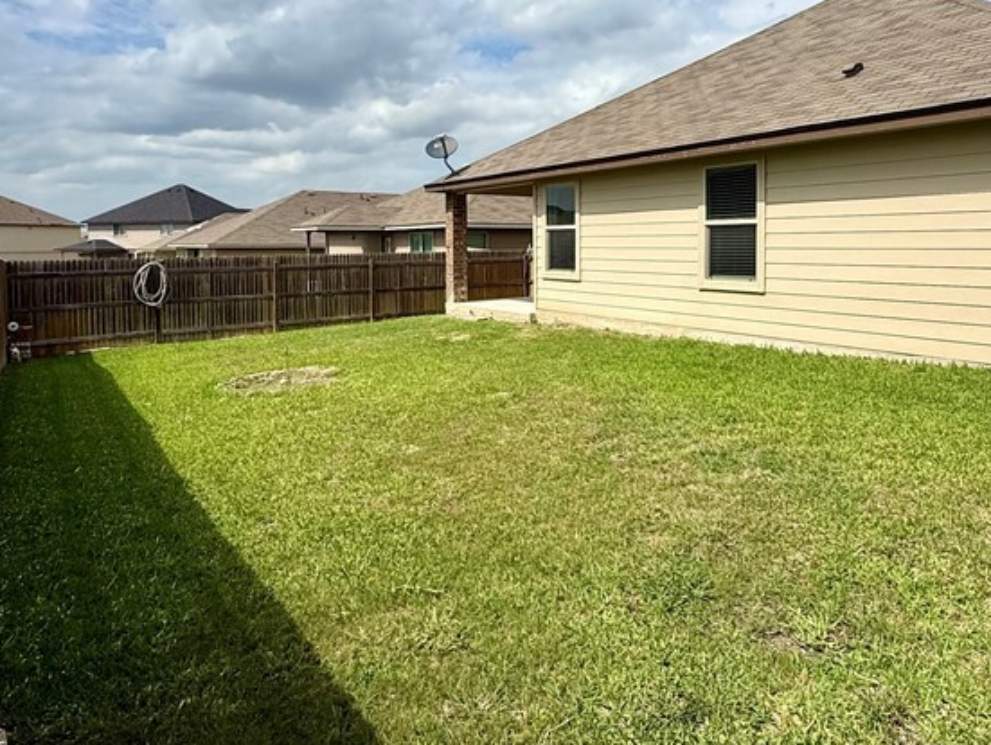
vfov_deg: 52.5
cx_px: 570
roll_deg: -0.1
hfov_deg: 66.9
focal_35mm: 26
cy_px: 275
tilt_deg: -2.3
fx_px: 745
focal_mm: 2.22
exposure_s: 1/4149
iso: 50
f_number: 2.2
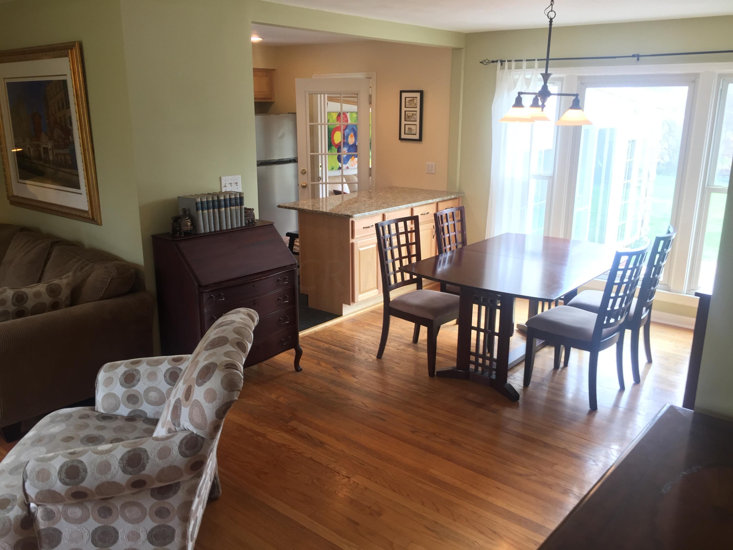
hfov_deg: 61.7
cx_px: 366
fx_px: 614
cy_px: 275
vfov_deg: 48.2
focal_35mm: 29
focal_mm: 4.15
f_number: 2.2
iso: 40
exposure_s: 1/30
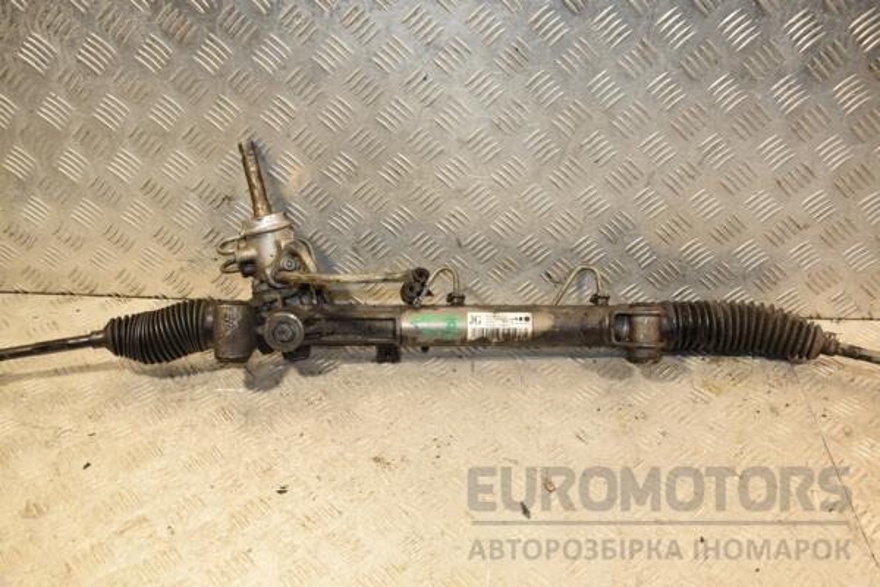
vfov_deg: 40.0
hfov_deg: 57.2
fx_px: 807
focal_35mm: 33
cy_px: 294
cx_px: 440
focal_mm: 22
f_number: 5
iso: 800
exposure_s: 1/200
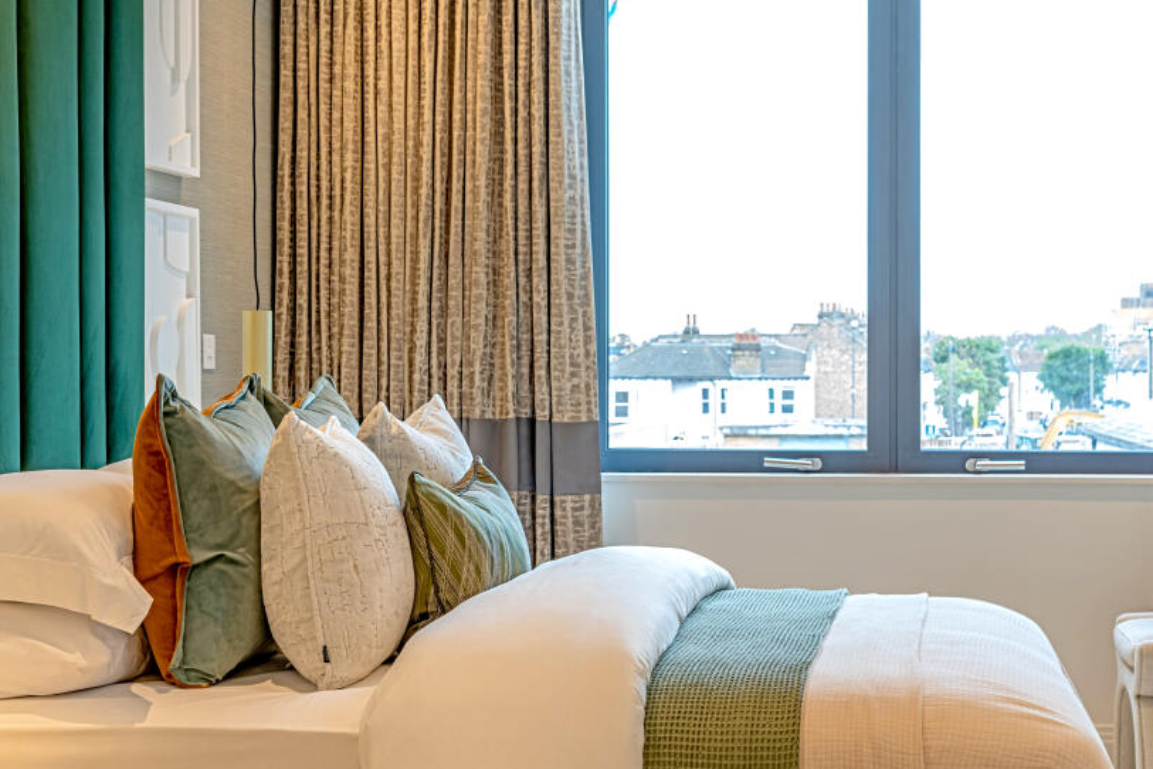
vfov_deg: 21.5
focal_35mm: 63
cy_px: 466
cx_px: 608
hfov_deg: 31.9
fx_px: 2018
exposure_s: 1/5
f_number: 9
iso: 320
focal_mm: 50
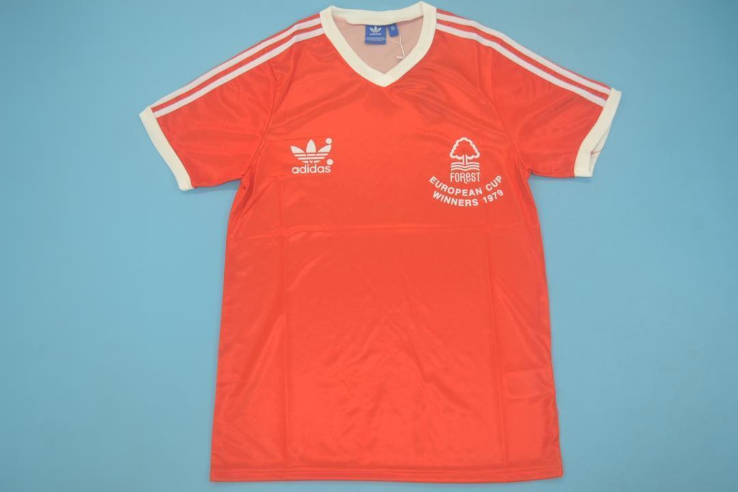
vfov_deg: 40.0
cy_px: 246
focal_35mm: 33
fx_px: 676
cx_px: 369
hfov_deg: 57.2
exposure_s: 1/125
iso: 200
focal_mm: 22
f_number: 3.8
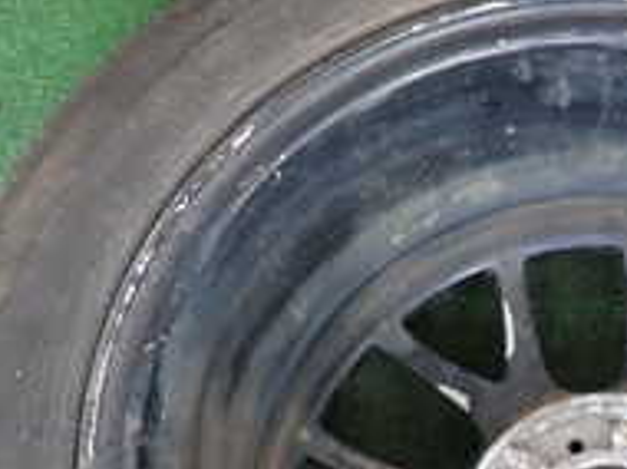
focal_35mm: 79
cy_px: 555
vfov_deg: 17.8
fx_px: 1429
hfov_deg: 23.8
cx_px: 610
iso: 200
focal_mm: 4.5
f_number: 2
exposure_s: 1/50
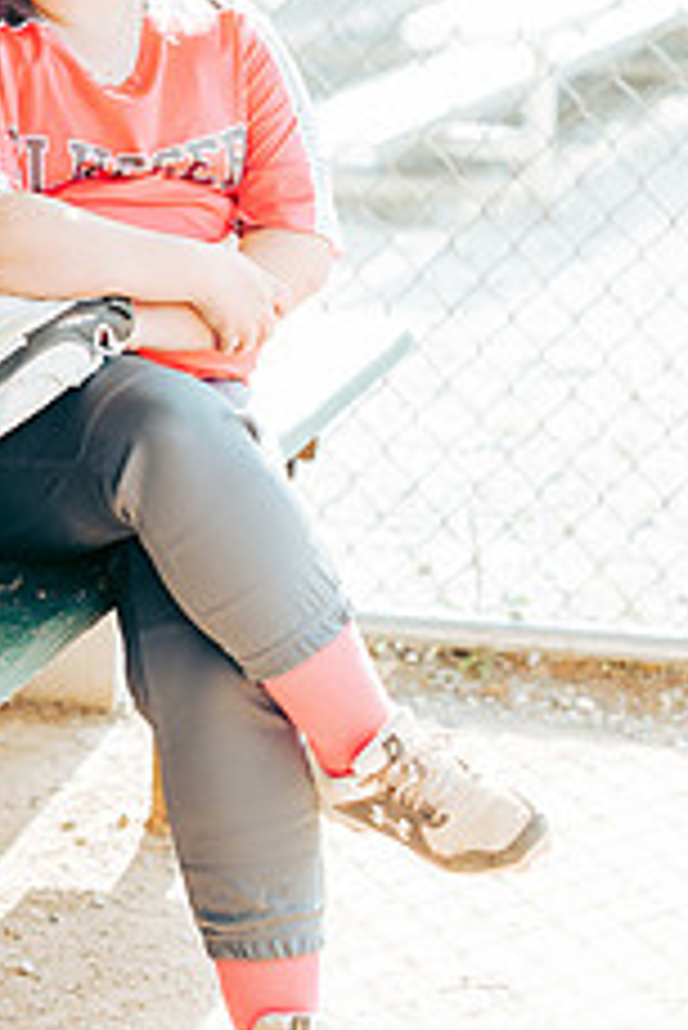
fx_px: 4780
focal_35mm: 167
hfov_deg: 8.2
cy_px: 225
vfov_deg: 12.3
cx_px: 67
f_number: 2.8
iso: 160
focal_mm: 85
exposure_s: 1/400
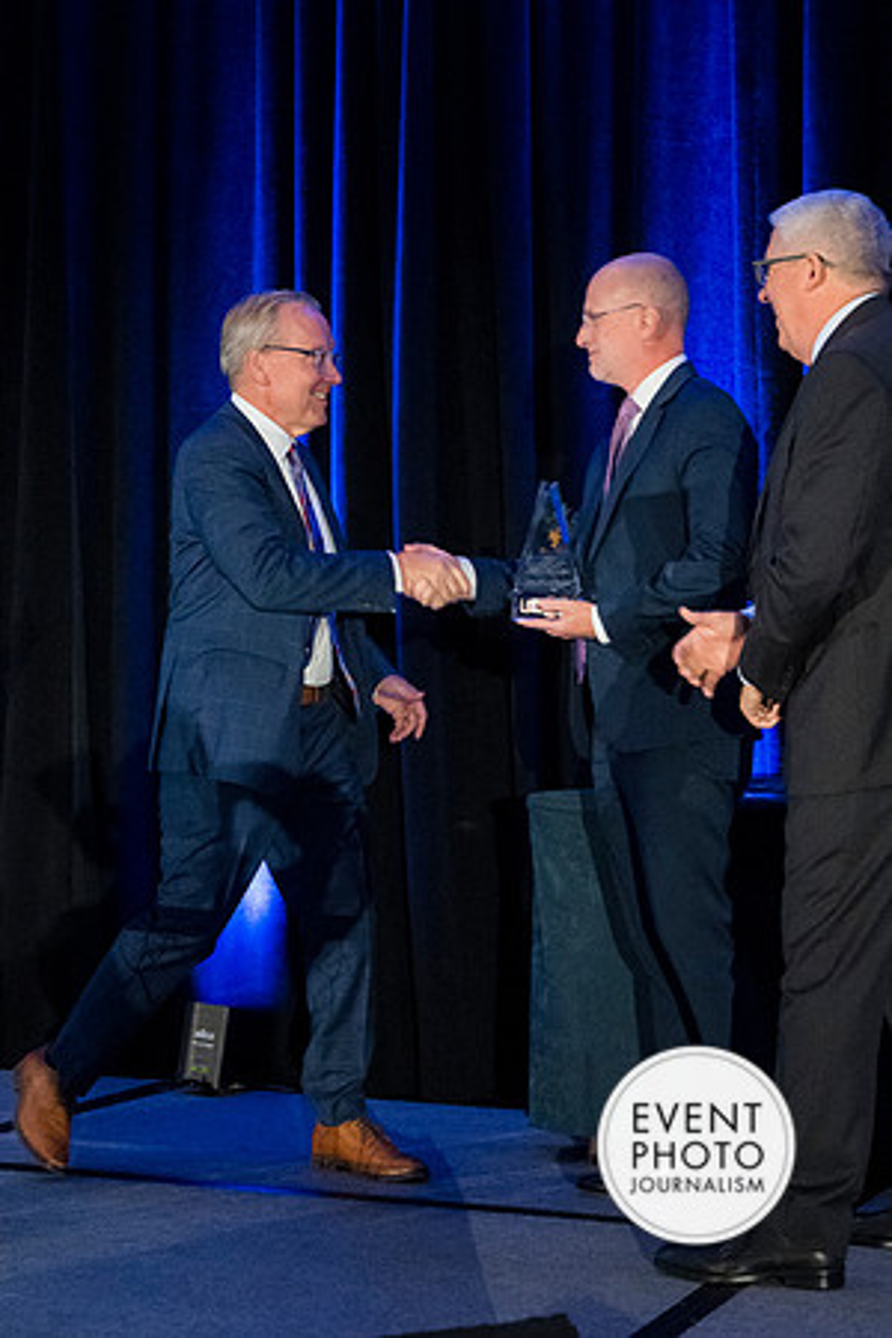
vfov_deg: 29.2
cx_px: 446
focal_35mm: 69
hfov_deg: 19.7
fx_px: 2564
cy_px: 669
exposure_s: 1/125
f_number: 4
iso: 10000
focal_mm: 46
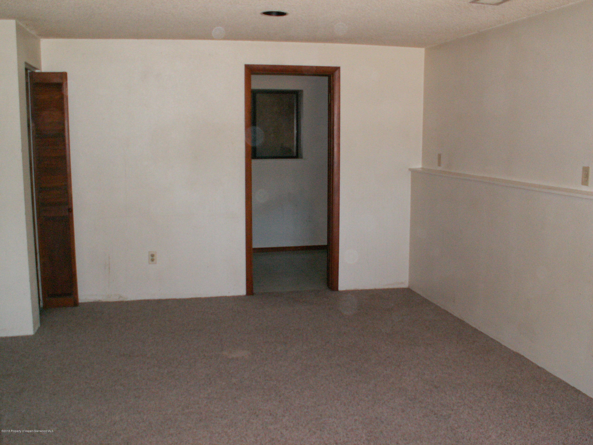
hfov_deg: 52.6
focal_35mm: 35
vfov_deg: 40.7
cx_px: 296
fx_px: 600
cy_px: 222
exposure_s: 1/40
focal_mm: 5.86
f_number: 2.8
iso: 160
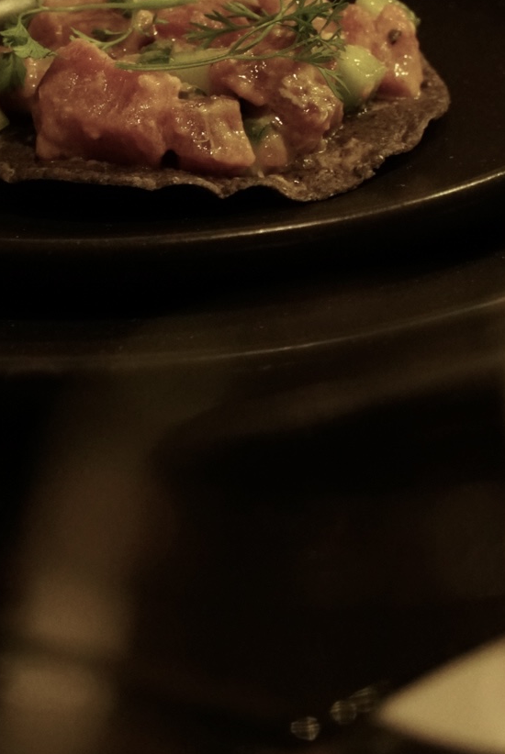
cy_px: 133
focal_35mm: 398
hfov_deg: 3.5
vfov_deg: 5.2
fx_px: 8352
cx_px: 168
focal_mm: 135
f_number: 5.6
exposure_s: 1/40
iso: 6400
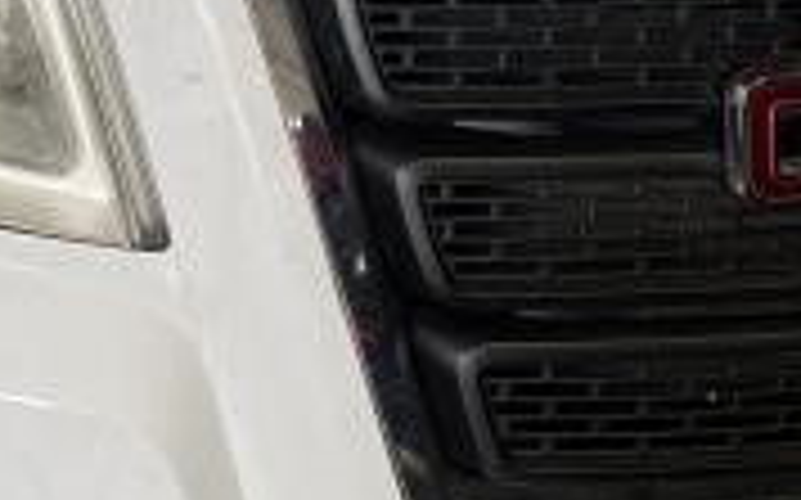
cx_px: 202
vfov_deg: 10.2
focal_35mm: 124
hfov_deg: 16.8
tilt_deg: -17.5
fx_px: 2705
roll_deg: -2.3
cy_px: -216
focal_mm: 4.25
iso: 50
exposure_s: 1/122
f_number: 1.8
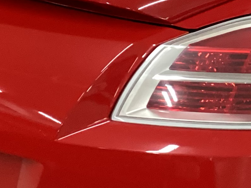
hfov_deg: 15.0
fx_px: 928
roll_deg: +0.3
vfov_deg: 11.5
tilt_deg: -25.5
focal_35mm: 128
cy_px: 27
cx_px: 283
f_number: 2.4
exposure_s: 1/60
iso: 400
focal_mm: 3.3
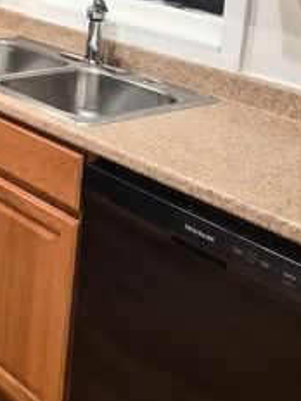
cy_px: -20
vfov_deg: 27.3
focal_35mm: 66
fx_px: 765
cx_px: -102
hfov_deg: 20.2
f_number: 1.8
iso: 640
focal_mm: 5.4
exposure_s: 1/120
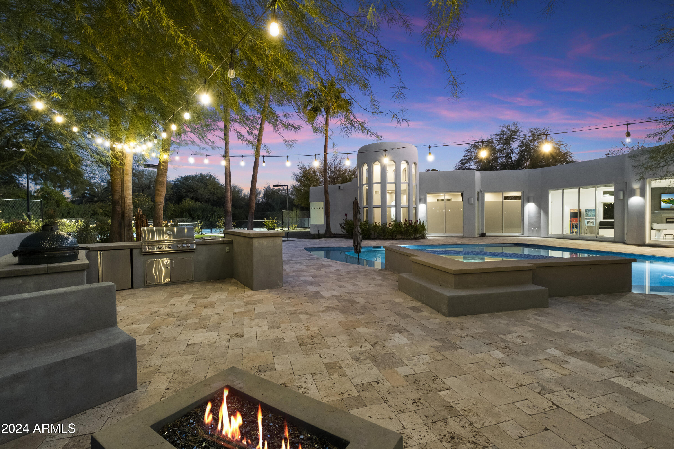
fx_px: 300
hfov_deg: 96.7
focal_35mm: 16
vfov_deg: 73.7
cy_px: 224
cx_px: 337
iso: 640
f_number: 6.4
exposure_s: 1/3
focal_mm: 10.8
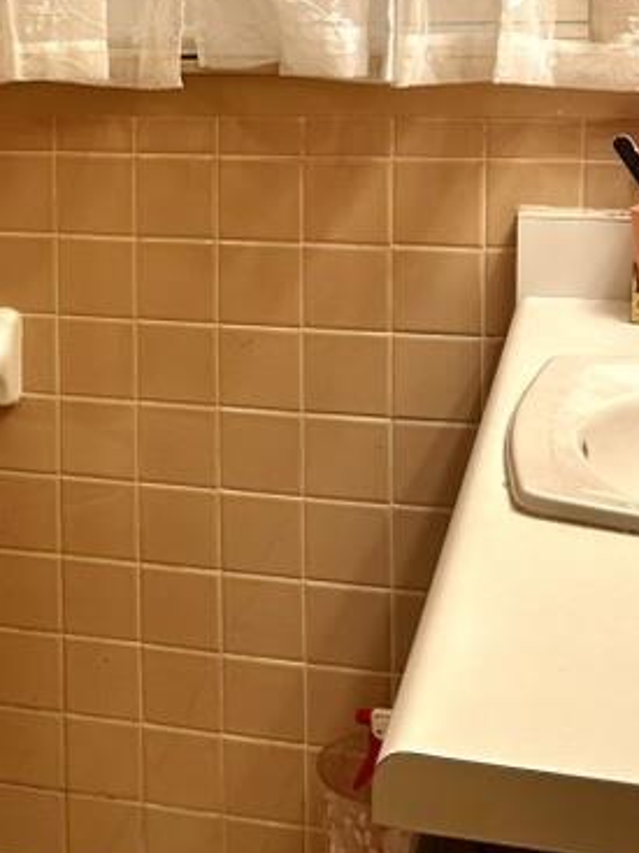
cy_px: 170
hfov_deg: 21.3
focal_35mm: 67
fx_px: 1650
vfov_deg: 28.4
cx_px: 37
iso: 200
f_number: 1.78
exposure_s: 1/60
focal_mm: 6.86
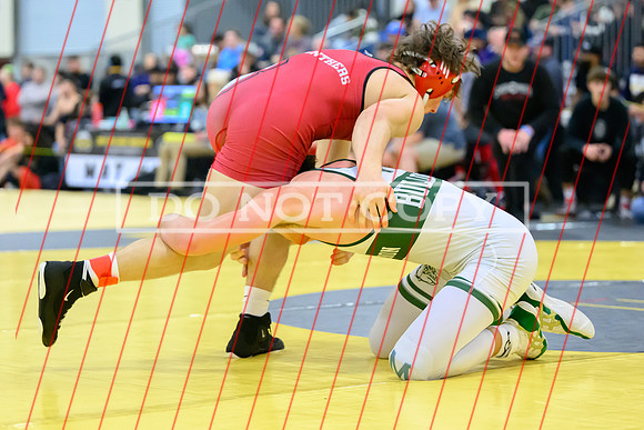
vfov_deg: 12.4
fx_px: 1978
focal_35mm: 111
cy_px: 156
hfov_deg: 18.5
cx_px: 330
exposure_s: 1/800
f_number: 2.8
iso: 12800
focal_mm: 86
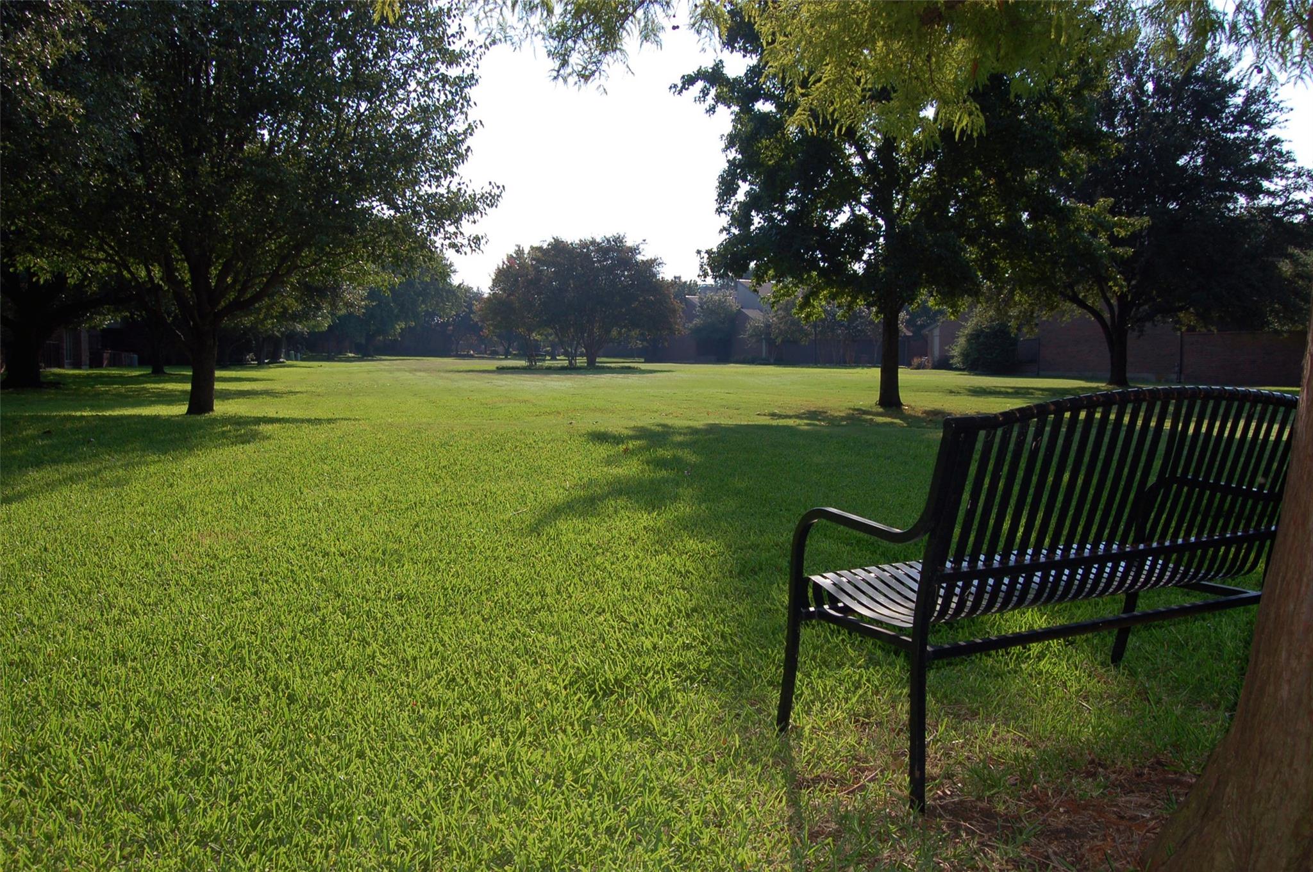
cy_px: 436
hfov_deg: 67.4
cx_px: 656
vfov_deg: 47.8
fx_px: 984
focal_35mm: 27
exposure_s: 1/500
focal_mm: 18
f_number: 7.1
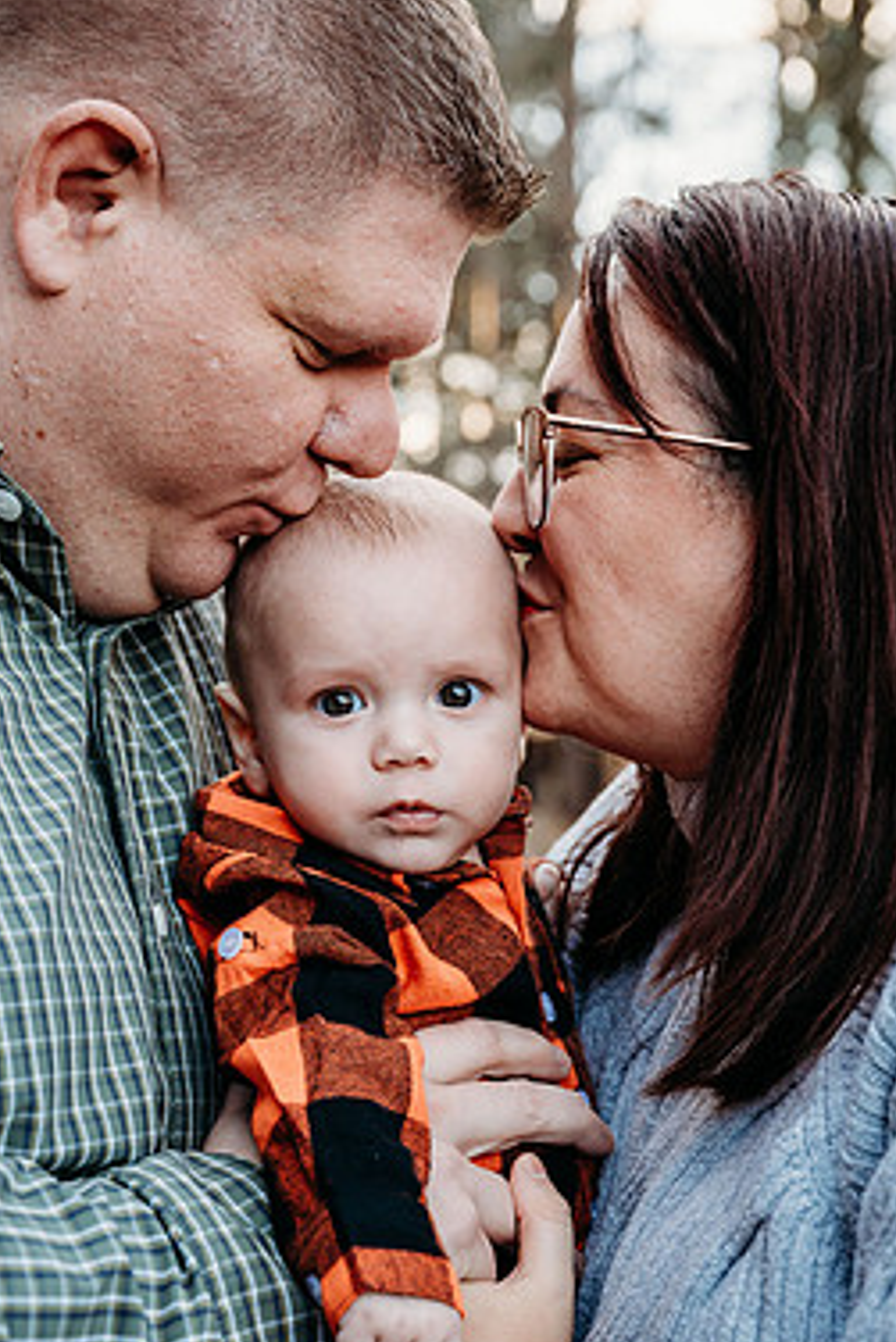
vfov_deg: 30.0
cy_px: 739
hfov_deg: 20.3
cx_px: 439
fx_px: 2499
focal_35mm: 67
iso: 640
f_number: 5
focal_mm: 56
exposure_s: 1/200
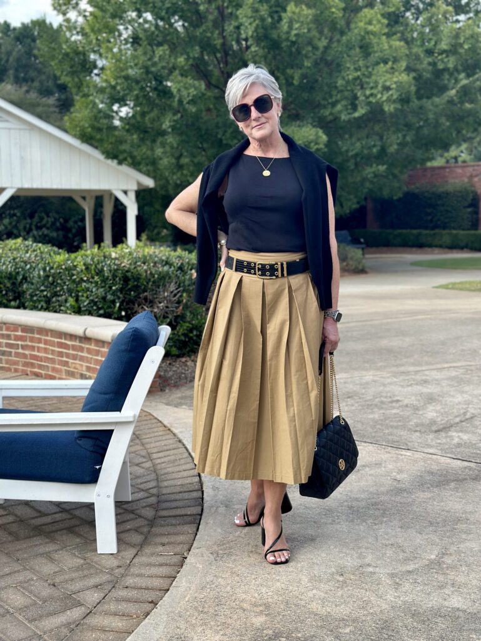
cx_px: 240
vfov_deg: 39.7
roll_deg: -0.5
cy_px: 320
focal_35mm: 48
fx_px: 889
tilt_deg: -7.0
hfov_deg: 30.3
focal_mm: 6.86
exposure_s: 1/740
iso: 80
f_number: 1.78
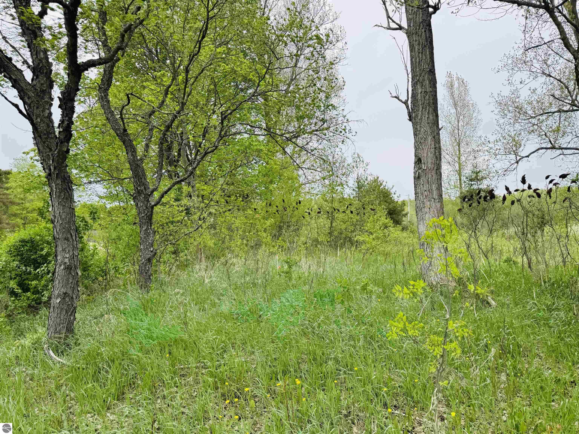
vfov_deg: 56.8
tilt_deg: +2.4
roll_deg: +1.1
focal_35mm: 24
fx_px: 401
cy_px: 217
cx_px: 290
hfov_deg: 71.6
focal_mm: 6.76
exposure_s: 1/1980
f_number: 1.78
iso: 80
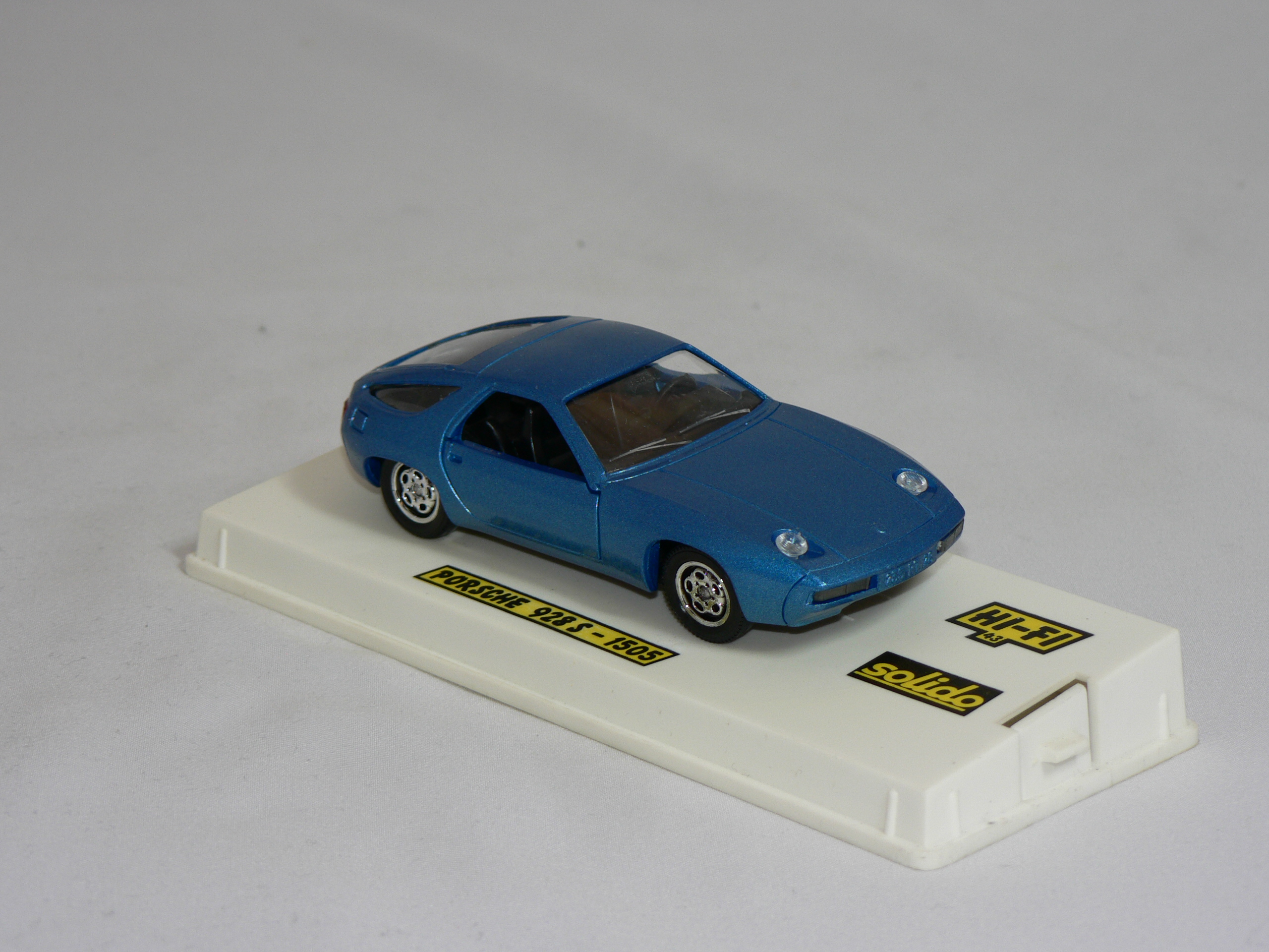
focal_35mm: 109
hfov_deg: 18.0
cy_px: 476
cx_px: 634
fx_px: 3996
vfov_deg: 13.6
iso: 80
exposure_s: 1/60
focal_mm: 18.2
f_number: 3.2
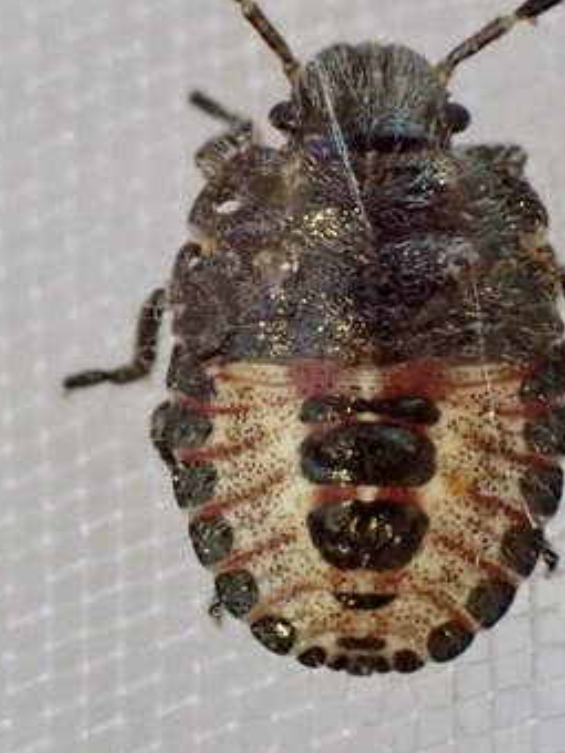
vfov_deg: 10.5
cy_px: 283
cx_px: 357
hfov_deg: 7.9
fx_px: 4091
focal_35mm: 188
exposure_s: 1/320
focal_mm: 18
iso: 500
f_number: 6.3
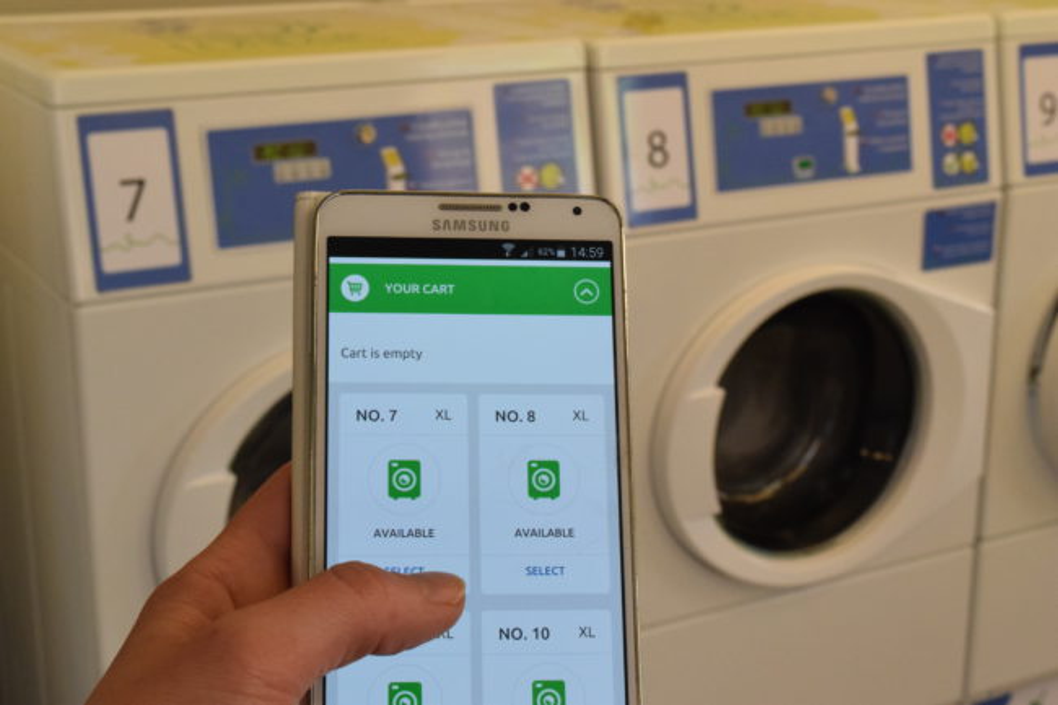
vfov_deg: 22.6
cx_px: 529
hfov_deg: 33.4
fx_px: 1763
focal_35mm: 60
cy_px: 352
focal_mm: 40
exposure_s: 1/125
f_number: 18
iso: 3200
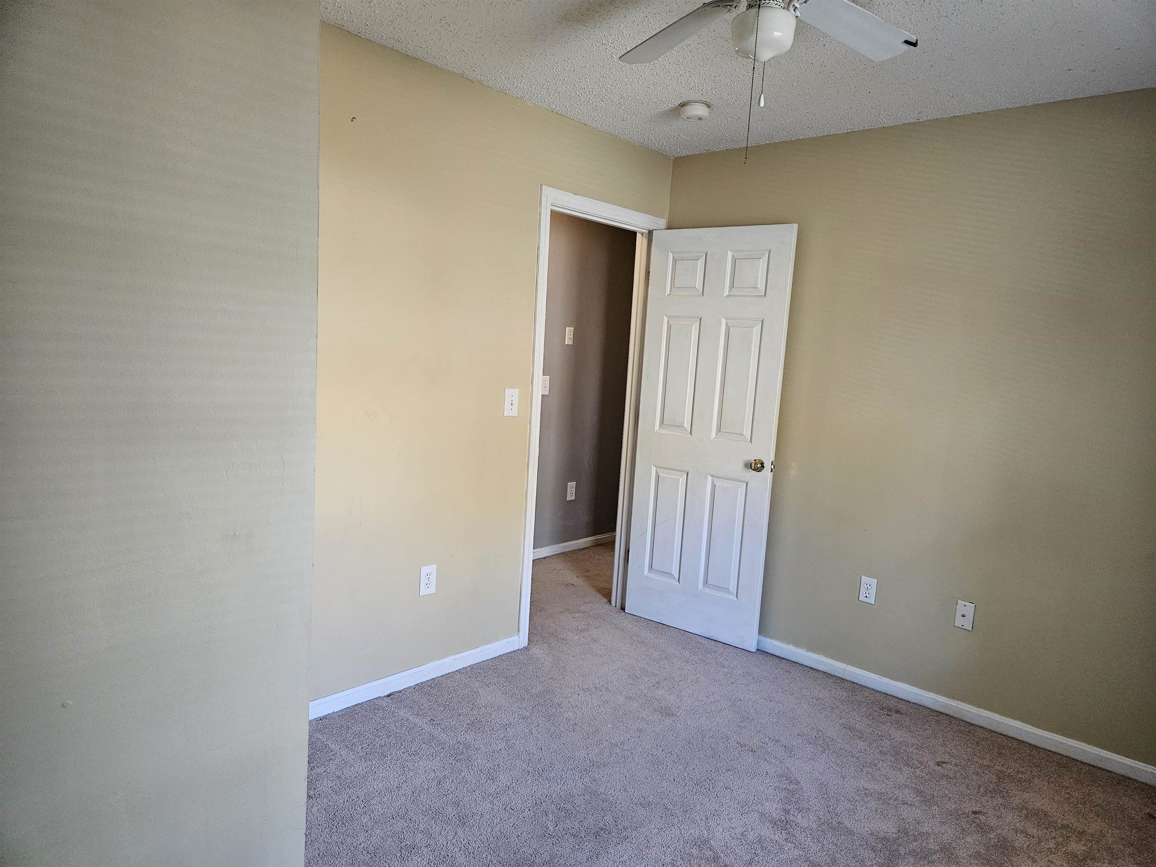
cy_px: 434
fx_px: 768
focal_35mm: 23
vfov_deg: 58.9
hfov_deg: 73.9
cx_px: 578
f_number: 1.8
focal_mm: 5.4
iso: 640
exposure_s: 1/120
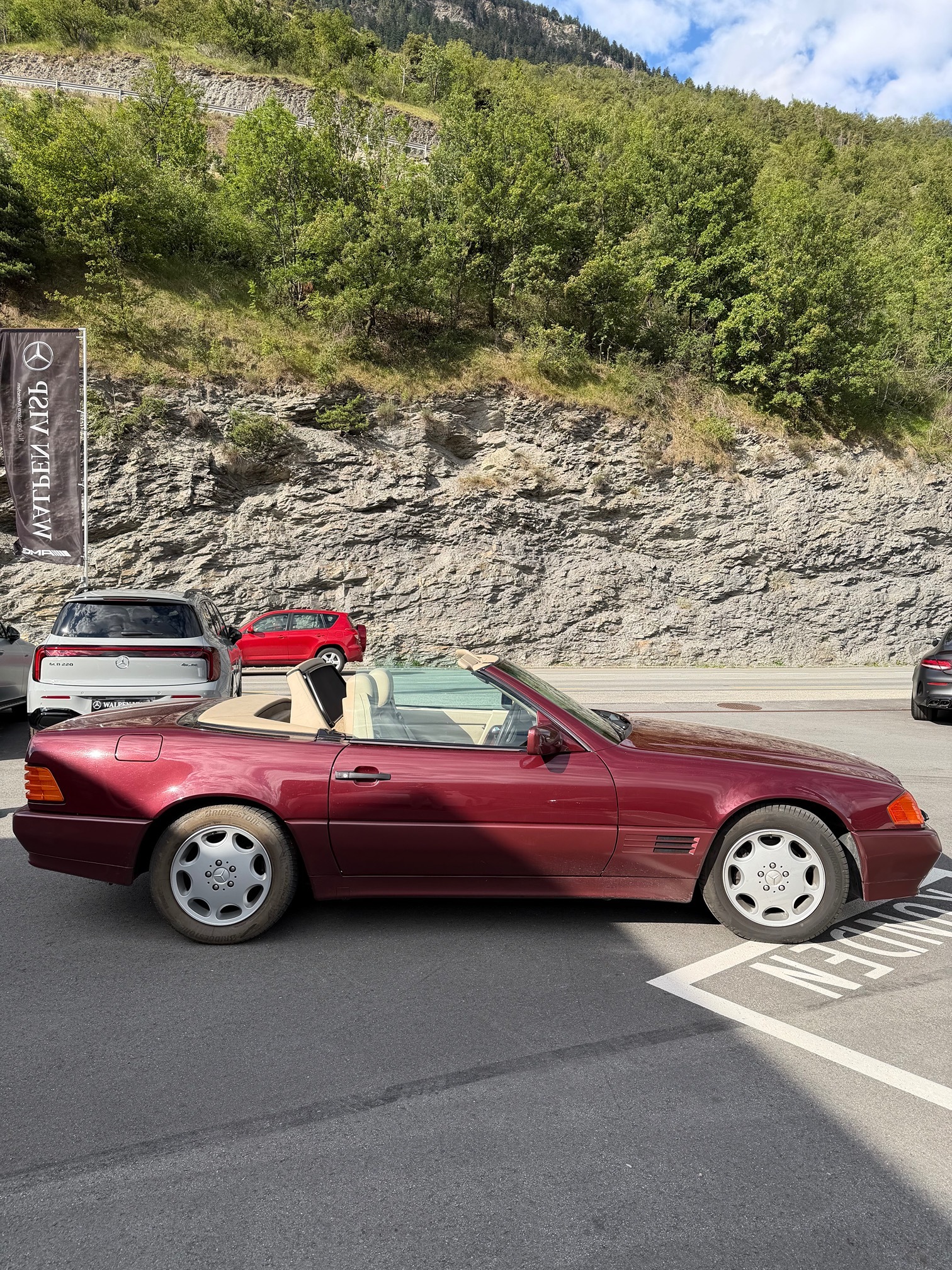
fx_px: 880
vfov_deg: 71.6
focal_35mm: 24
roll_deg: -0.3
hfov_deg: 56.8
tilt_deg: -2.4
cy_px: 635
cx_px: 476
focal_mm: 6.76
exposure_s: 1/2703
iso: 80
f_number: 1.78
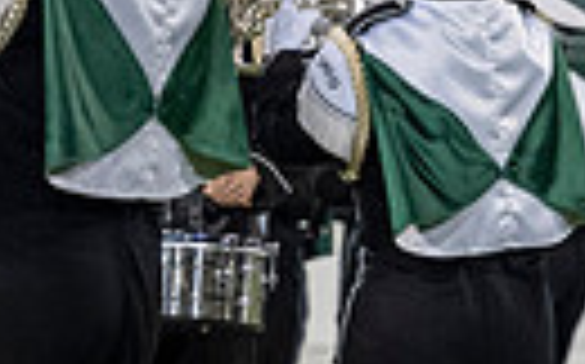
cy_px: 130
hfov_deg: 2.6
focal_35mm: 818
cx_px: 1138
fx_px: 13030
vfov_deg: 1.6
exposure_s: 1/500
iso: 800
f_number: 2.8
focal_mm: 120
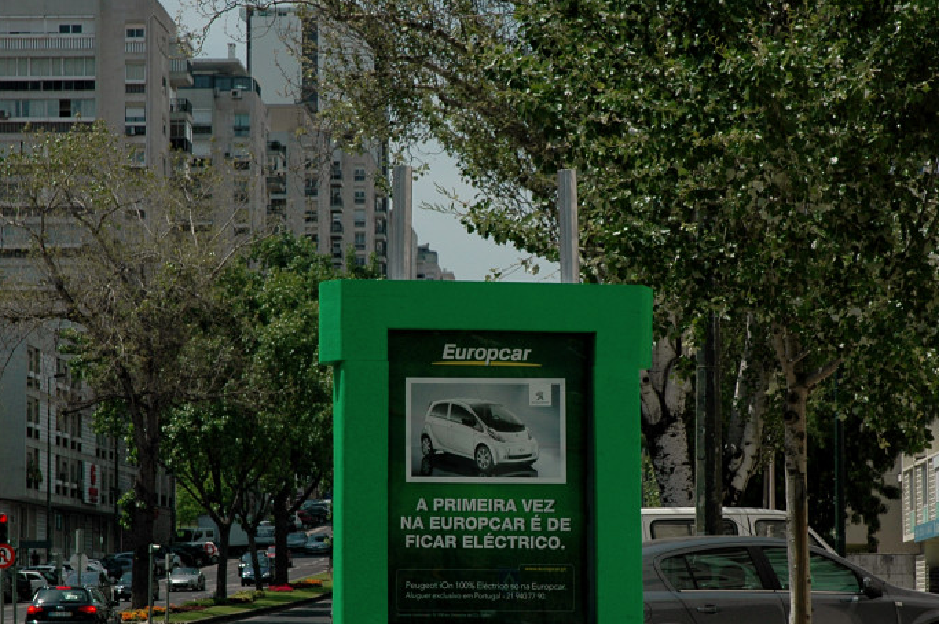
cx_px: 499
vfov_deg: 10.1
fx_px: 3518
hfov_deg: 15.2
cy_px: 379
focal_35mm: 135
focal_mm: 60
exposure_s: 1/400
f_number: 10
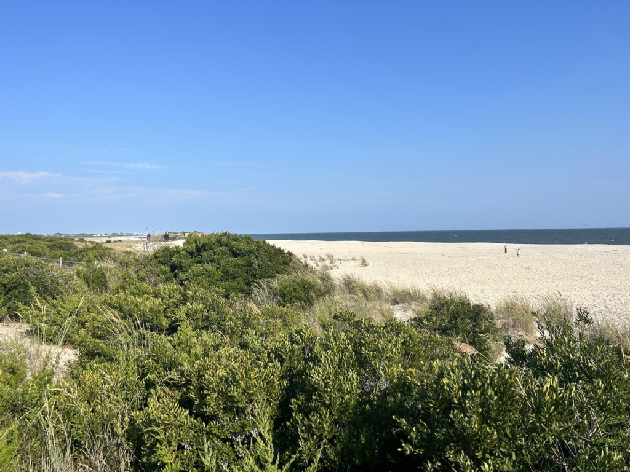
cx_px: 315
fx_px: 473
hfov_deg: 67.3
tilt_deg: -0.4
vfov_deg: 53.1
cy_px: 236
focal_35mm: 26
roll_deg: +0.9
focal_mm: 5.7
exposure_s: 1/5319
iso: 50
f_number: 1.5
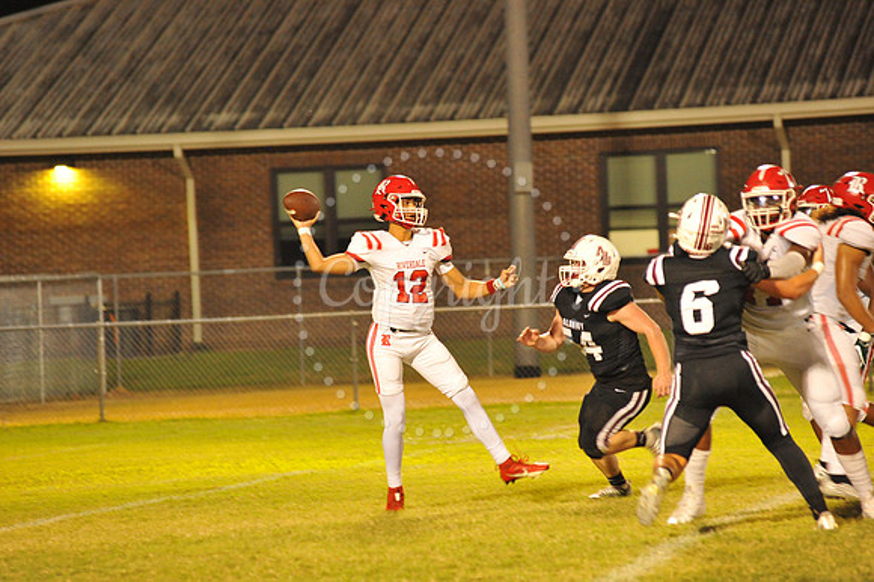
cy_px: 291
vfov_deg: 6.9
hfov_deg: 10.3
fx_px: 4853
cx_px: 437
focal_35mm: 200
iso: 5000
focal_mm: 200
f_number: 5
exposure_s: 1/160
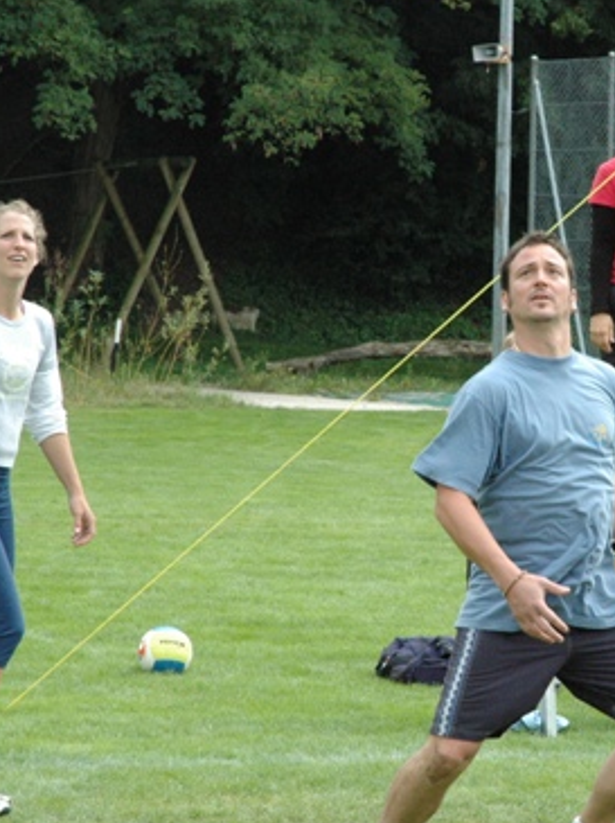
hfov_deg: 8.3
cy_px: 384
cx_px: 601
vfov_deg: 11.2
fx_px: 4200
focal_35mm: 177
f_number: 11
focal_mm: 70
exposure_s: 1/500
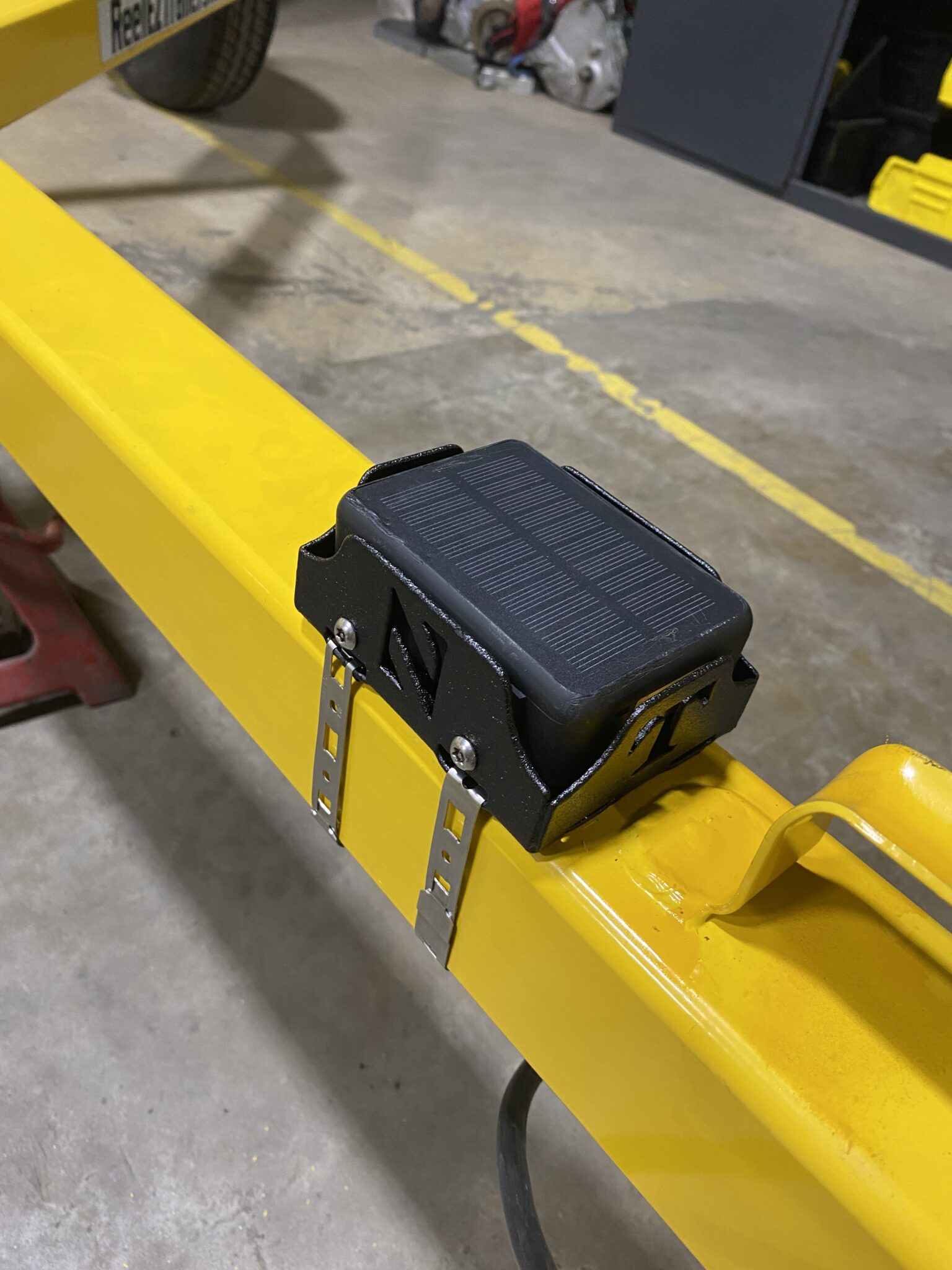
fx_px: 953
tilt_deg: -38.5
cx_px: 476
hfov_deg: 53.1
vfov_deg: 67.3
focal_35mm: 26
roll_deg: -8.4
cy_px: 635
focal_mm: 4.25
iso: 160
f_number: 1.8
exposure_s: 1/60
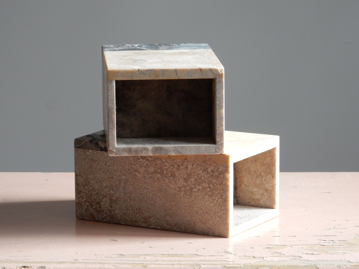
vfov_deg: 9.1
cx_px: 180
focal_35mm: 164
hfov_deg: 12.0
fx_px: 1701
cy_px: 134
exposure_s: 1/30
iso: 360
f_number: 6
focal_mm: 29.2
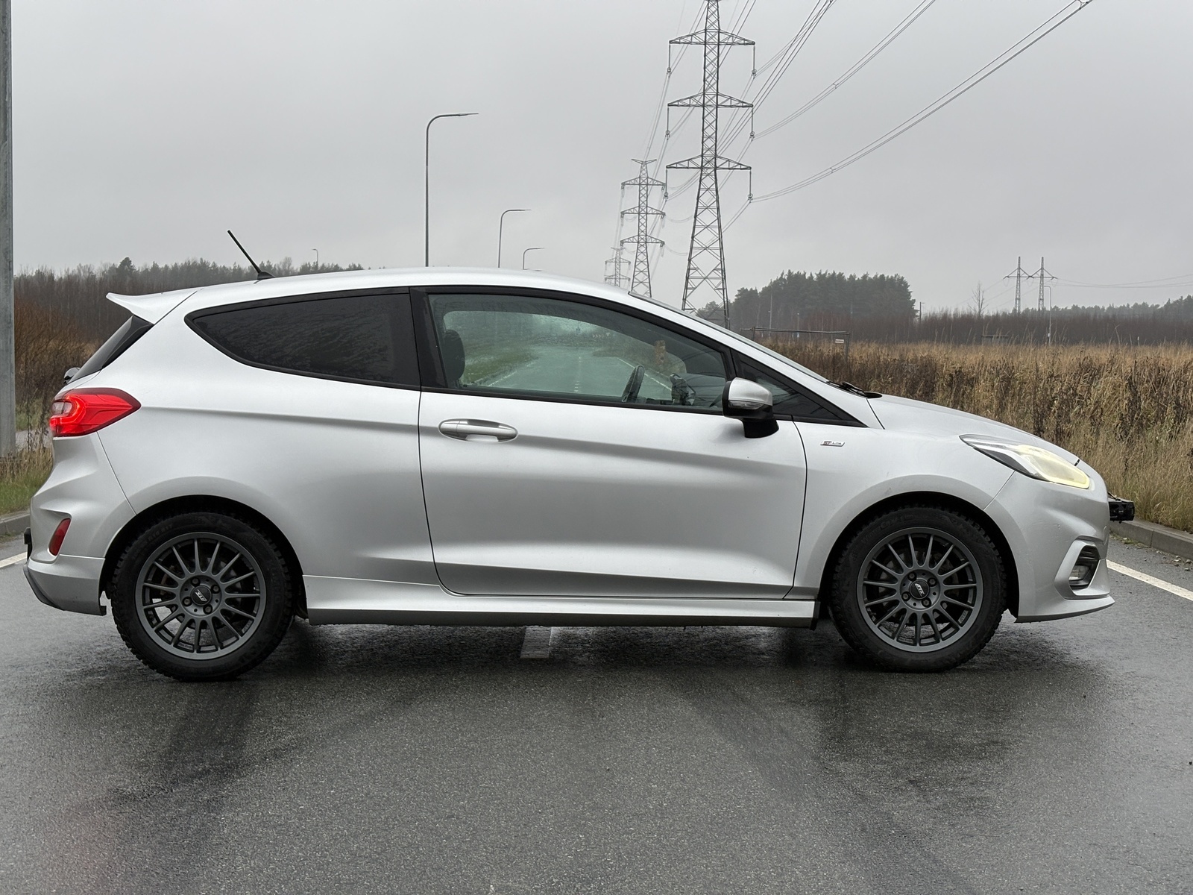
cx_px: 596
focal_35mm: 52
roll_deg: -0.8
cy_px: 448
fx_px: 1792
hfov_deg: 36.8
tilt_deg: -2.5
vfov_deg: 28.0
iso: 80
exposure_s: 1/60
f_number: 1.6
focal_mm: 5.96
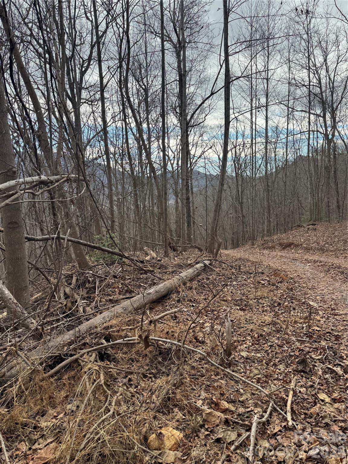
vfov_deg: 71.6
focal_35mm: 24
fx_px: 322
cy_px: 232
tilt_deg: -9.2
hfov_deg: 56.8
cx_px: 174
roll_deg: +2.6
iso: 80
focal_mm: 6.76
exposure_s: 1/1456
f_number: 1.78
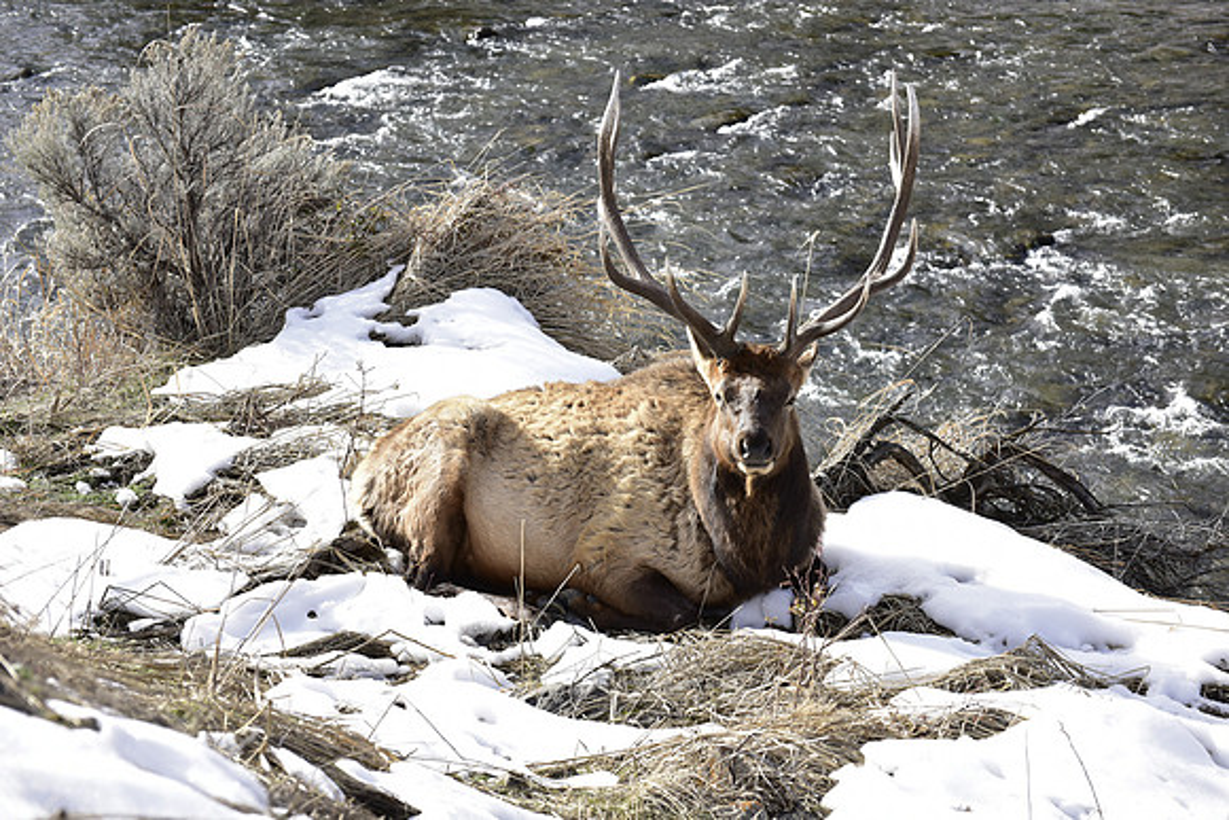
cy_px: 410
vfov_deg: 12.2
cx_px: 614
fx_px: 3824
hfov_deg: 18.3
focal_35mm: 112
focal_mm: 112
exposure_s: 1/1000
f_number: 8
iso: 800
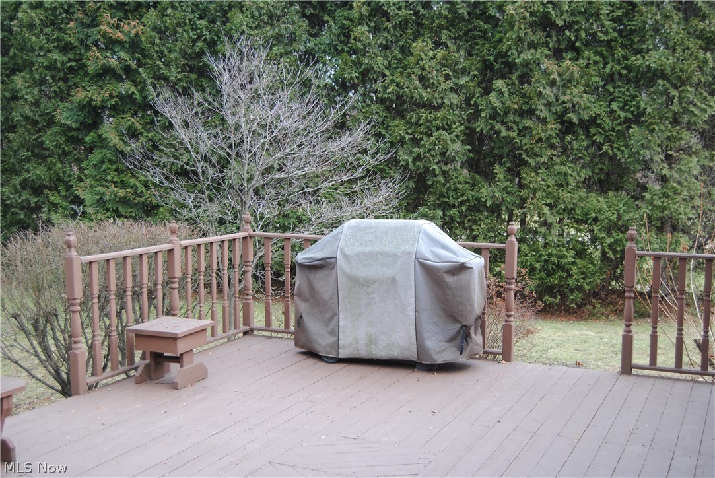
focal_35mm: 45
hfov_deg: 43.6
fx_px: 894
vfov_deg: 29.9
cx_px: 358
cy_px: 239
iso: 200
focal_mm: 30
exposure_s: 1/80
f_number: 4.5
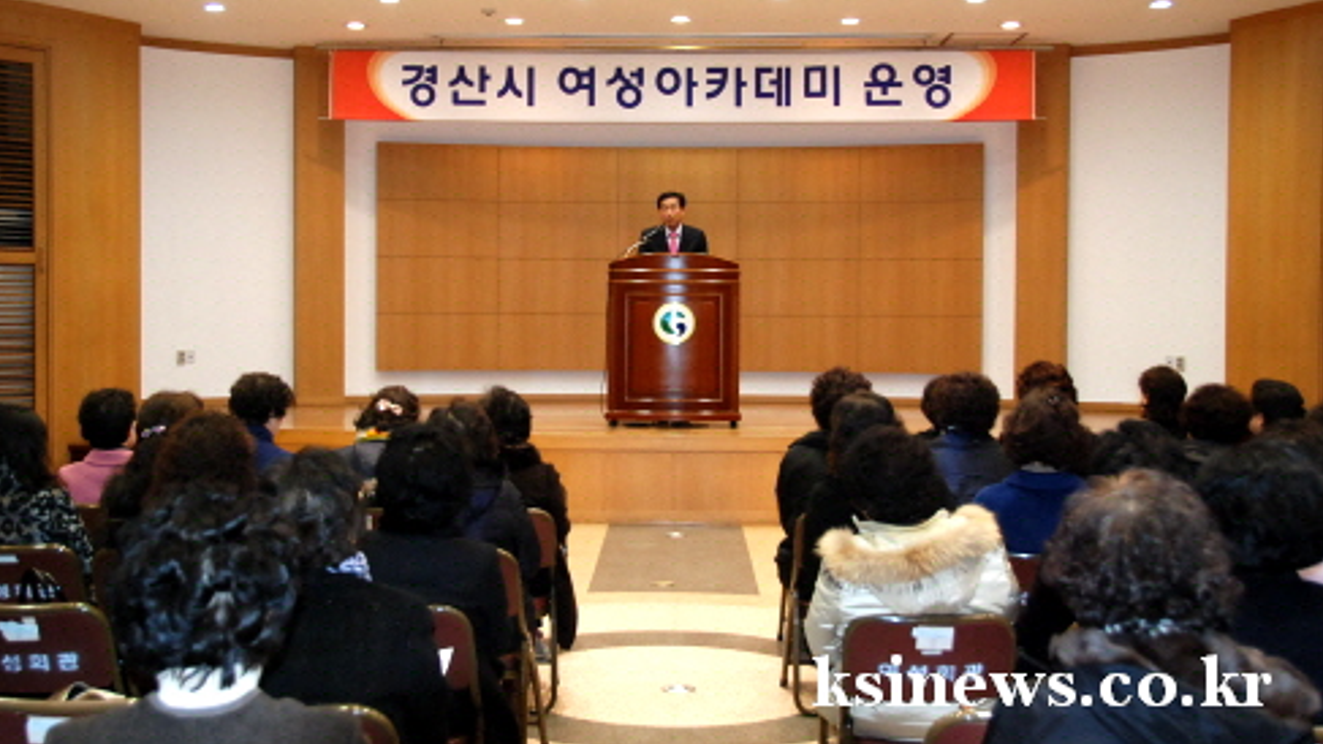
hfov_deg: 48.4
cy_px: 320
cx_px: 655
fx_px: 1473
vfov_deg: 28.3
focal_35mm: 42
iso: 1000
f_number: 5
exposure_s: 1/60
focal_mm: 26
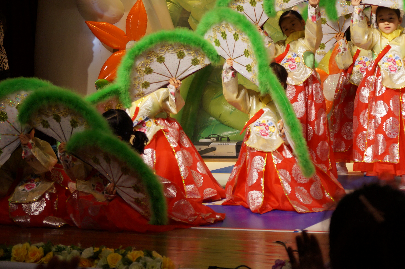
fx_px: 976
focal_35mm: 87
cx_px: 280
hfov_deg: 23.3
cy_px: 64
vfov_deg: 15.6
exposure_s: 1/60
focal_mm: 35
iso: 250
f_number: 5
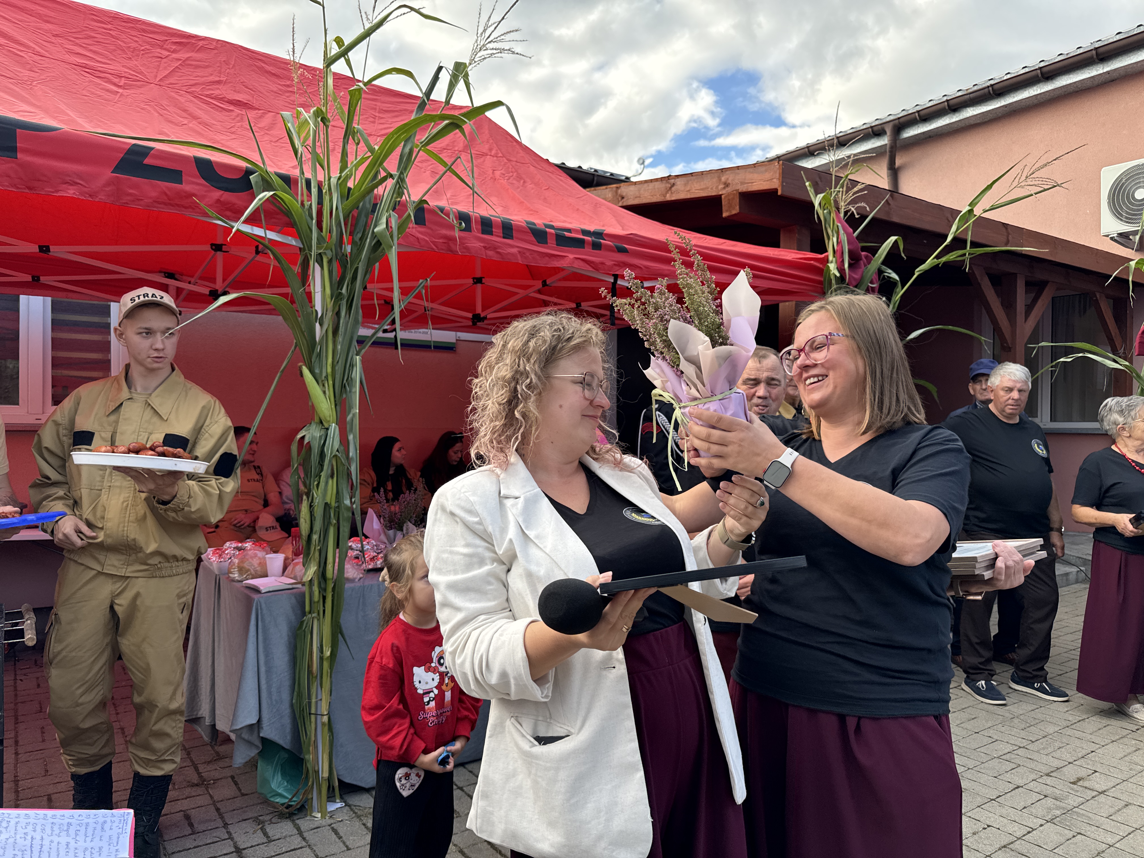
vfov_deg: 56.8
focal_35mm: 24
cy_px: 429
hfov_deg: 71.6
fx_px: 793
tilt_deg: -0.2
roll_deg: -0.1
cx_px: 572
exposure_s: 1/558
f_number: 1.78
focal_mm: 6.76
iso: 80
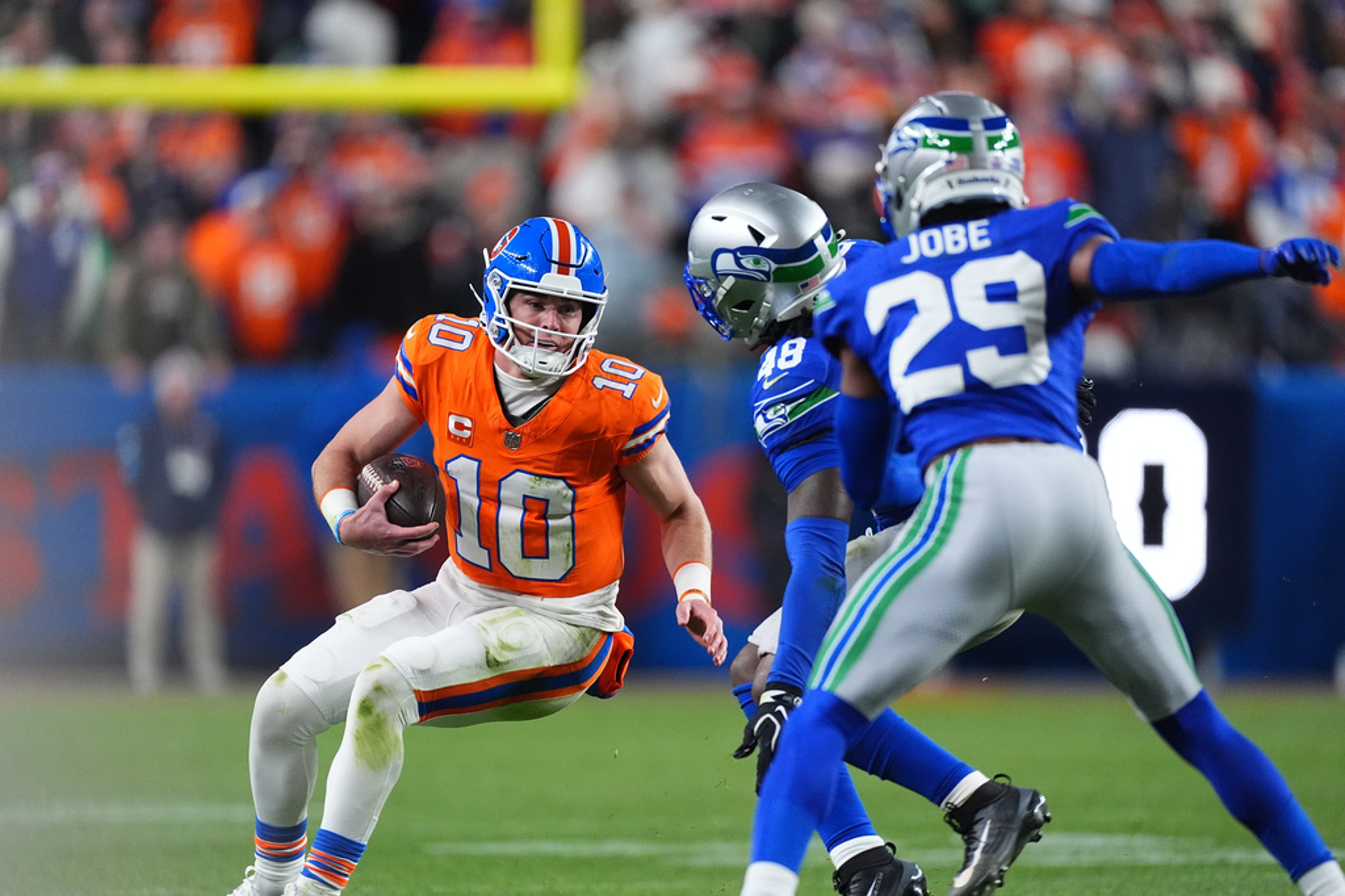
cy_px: 448
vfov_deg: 2.3
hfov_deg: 3.4
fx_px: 22408
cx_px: 672
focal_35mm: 600
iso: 5000
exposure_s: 1/2000
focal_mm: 600
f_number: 4
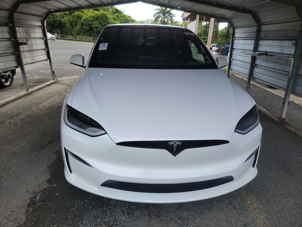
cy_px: 114
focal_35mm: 24
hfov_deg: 71.6
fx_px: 209
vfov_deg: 56.8
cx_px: 151
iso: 50
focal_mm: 6.7
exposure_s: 1/284
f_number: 1.8
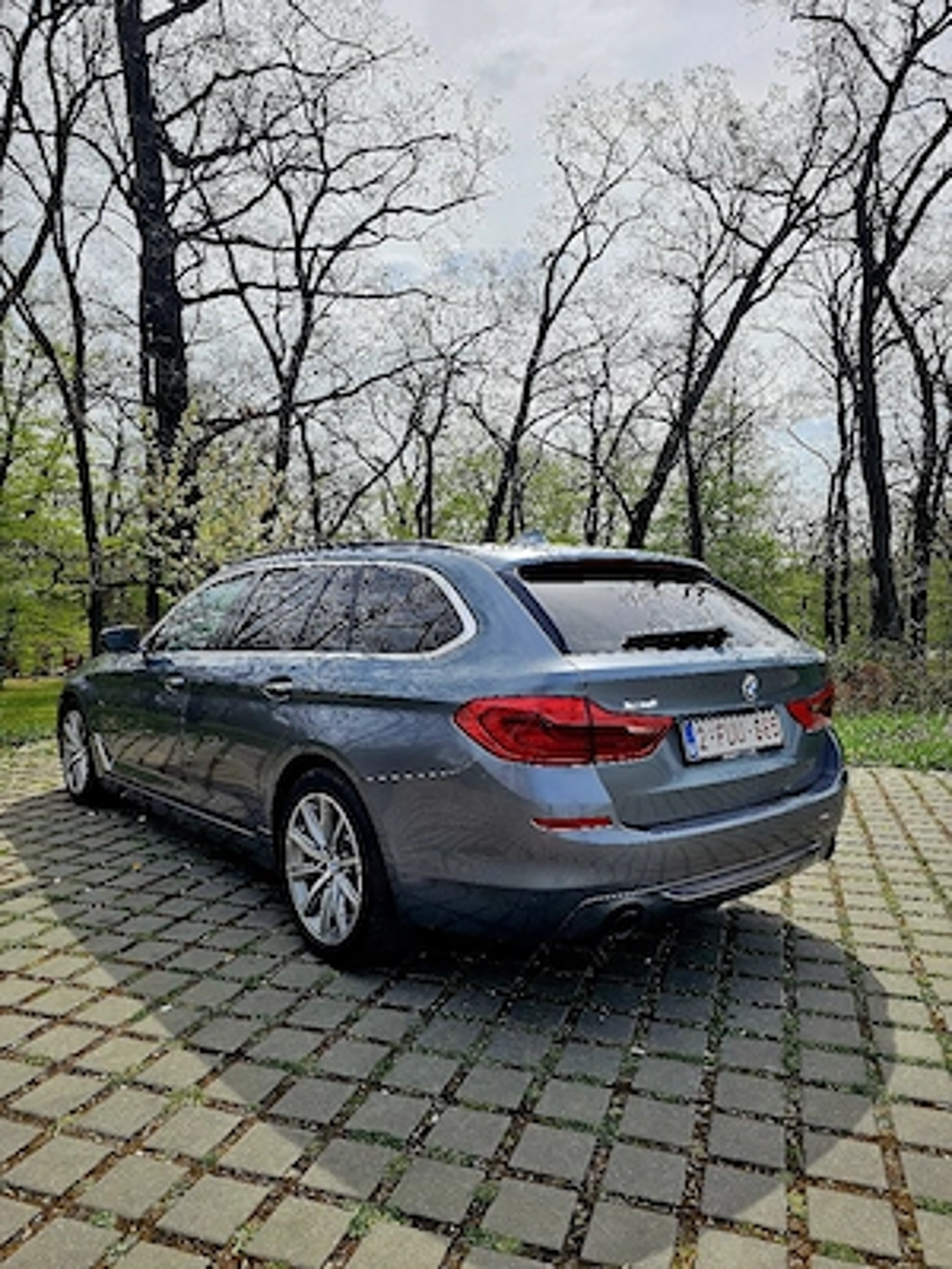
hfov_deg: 58.9
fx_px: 843
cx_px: 476
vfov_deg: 73.9
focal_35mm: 23
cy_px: 634
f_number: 1.7
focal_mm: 6.3
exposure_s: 1/714
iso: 10
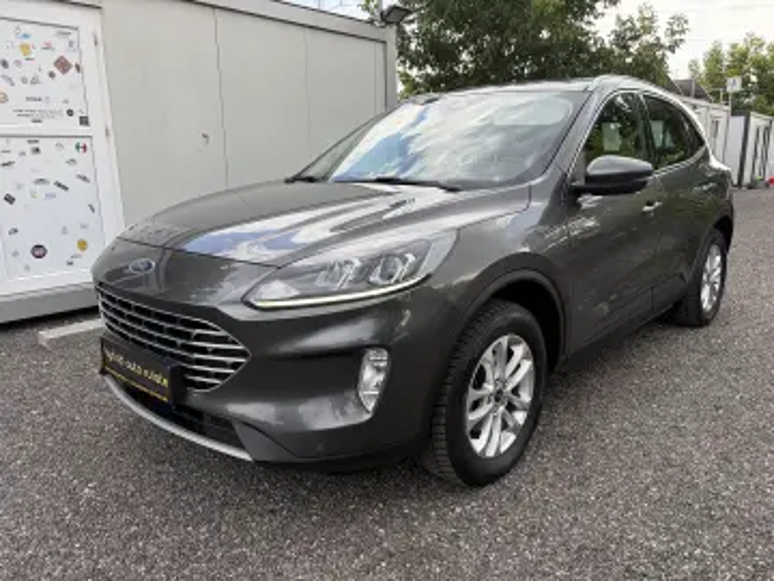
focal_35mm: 26
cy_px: 290
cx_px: 387
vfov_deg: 53.1
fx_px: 581
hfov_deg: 67.3
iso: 50
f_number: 1.6
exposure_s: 1/747
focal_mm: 5.96
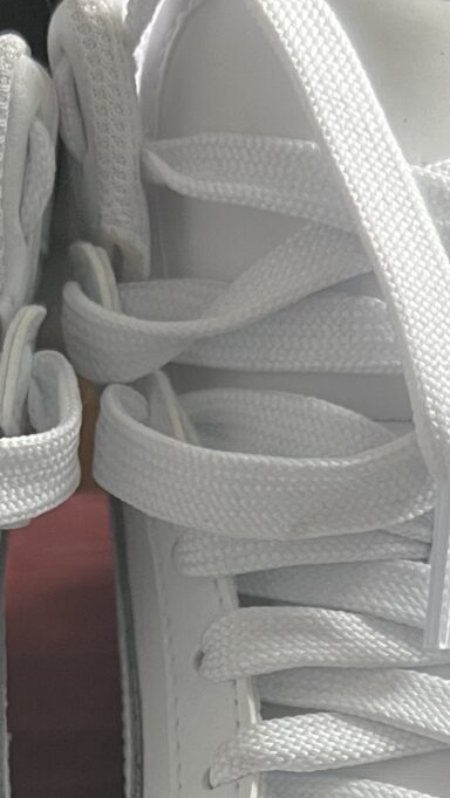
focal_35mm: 85
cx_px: 131
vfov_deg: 23.5
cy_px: 865
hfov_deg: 14.2
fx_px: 1802
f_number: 1.5
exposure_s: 1/60
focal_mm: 5.7
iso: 200
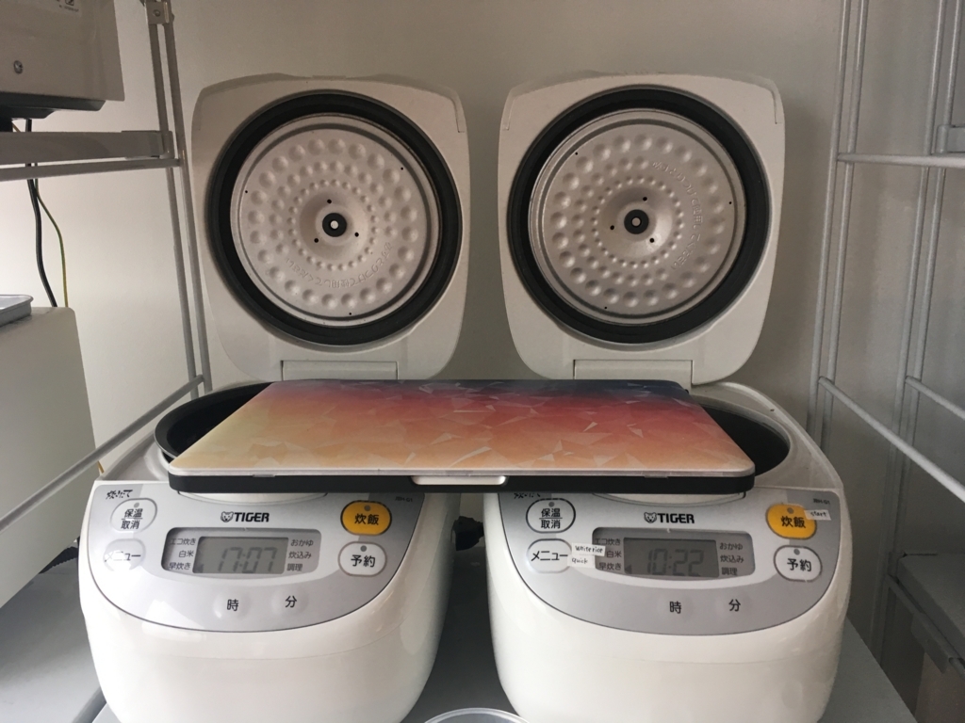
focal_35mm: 29
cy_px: 362
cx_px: 482
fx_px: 808
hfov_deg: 61.7
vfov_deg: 48.2
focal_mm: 4.15
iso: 80
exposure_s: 1/30
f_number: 2.2
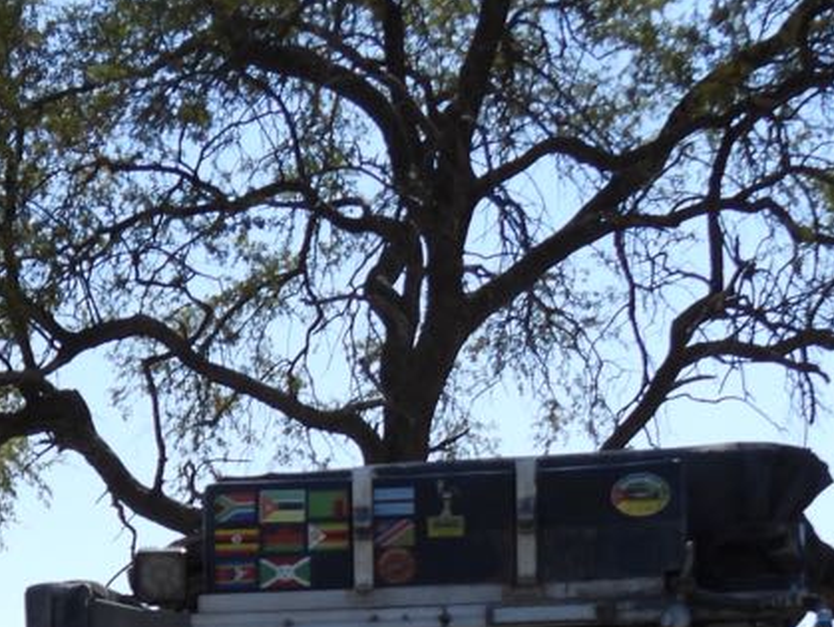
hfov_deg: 15.5
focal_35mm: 124
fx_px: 2990
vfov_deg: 11.4
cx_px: -52
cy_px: 958
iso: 100
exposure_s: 1/1250
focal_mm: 7.1
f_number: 3.2
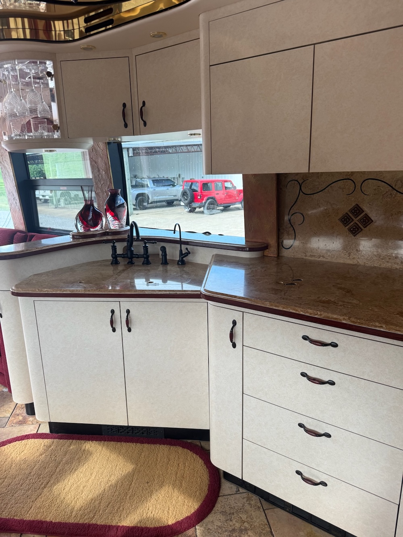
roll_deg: +1.1
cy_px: 268
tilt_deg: -12.9
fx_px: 372
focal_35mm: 24
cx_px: 202
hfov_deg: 56.8
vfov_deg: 71.6
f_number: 1.78
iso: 125
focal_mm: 6.76
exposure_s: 1/121
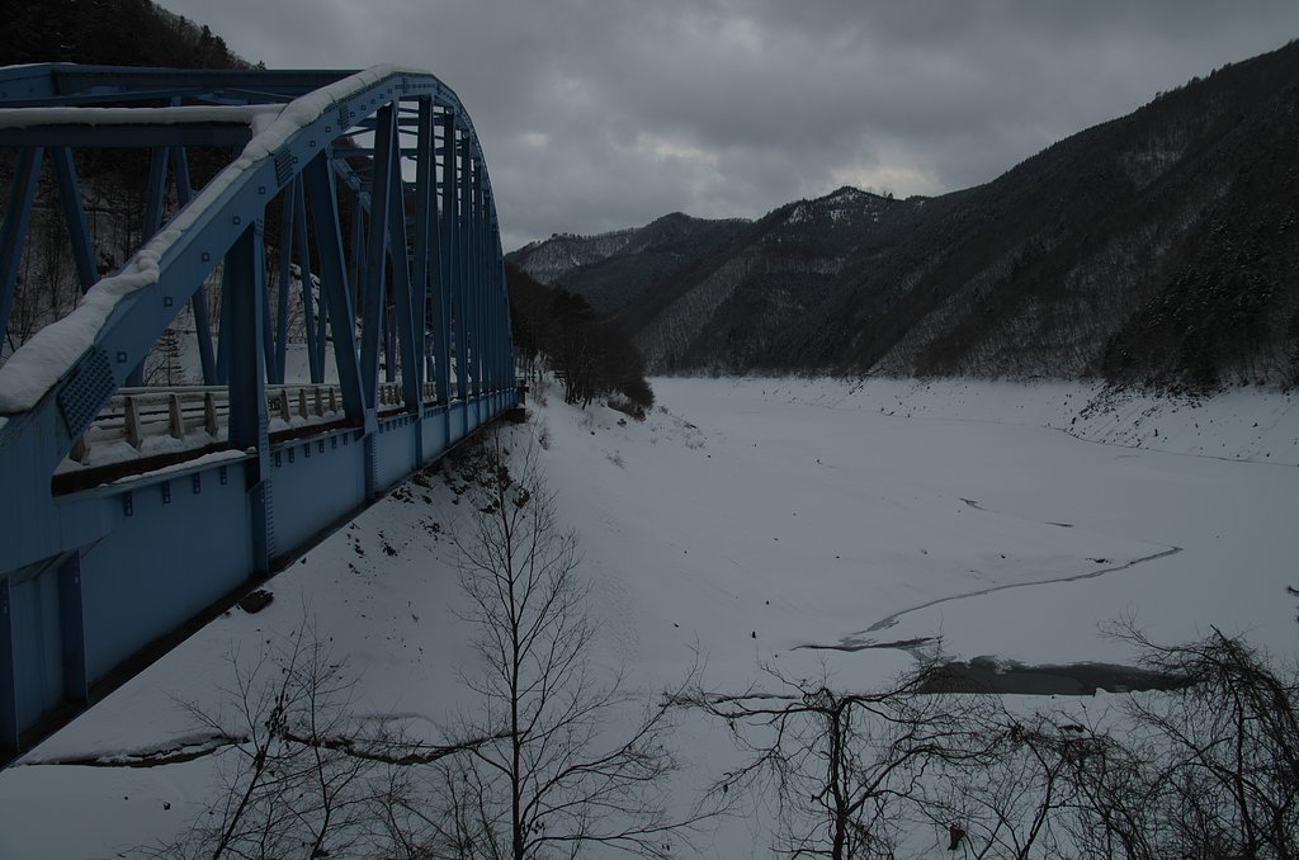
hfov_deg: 71.6
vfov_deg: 51.1
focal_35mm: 25
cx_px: 650
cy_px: 430
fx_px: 900
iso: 200
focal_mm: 17
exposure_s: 1/60
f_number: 8
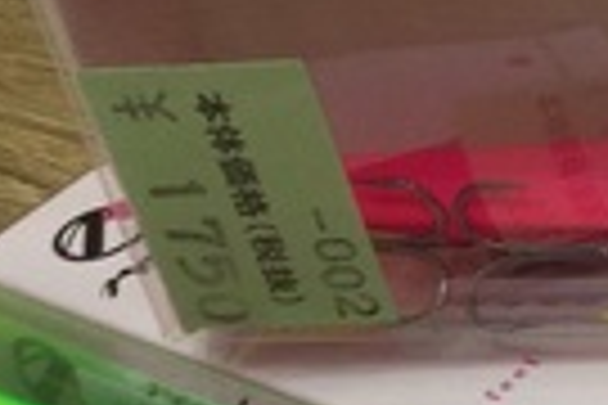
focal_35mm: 153
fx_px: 2584
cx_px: 1270
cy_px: 405
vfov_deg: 8.9
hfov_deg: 11.8
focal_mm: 3.3
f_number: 2.4
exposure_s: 1/50
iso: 32
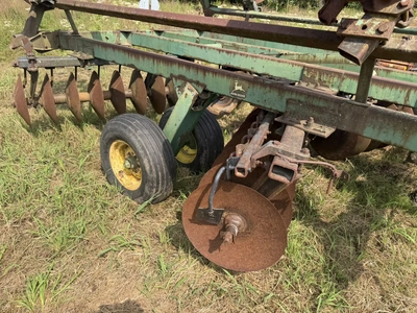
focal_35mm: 24
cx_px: 208
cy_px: 156
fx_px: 289
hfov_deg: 71.6
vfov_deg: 56.8
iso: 80
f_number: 1.78
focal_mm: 6.76
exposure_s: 1/2299
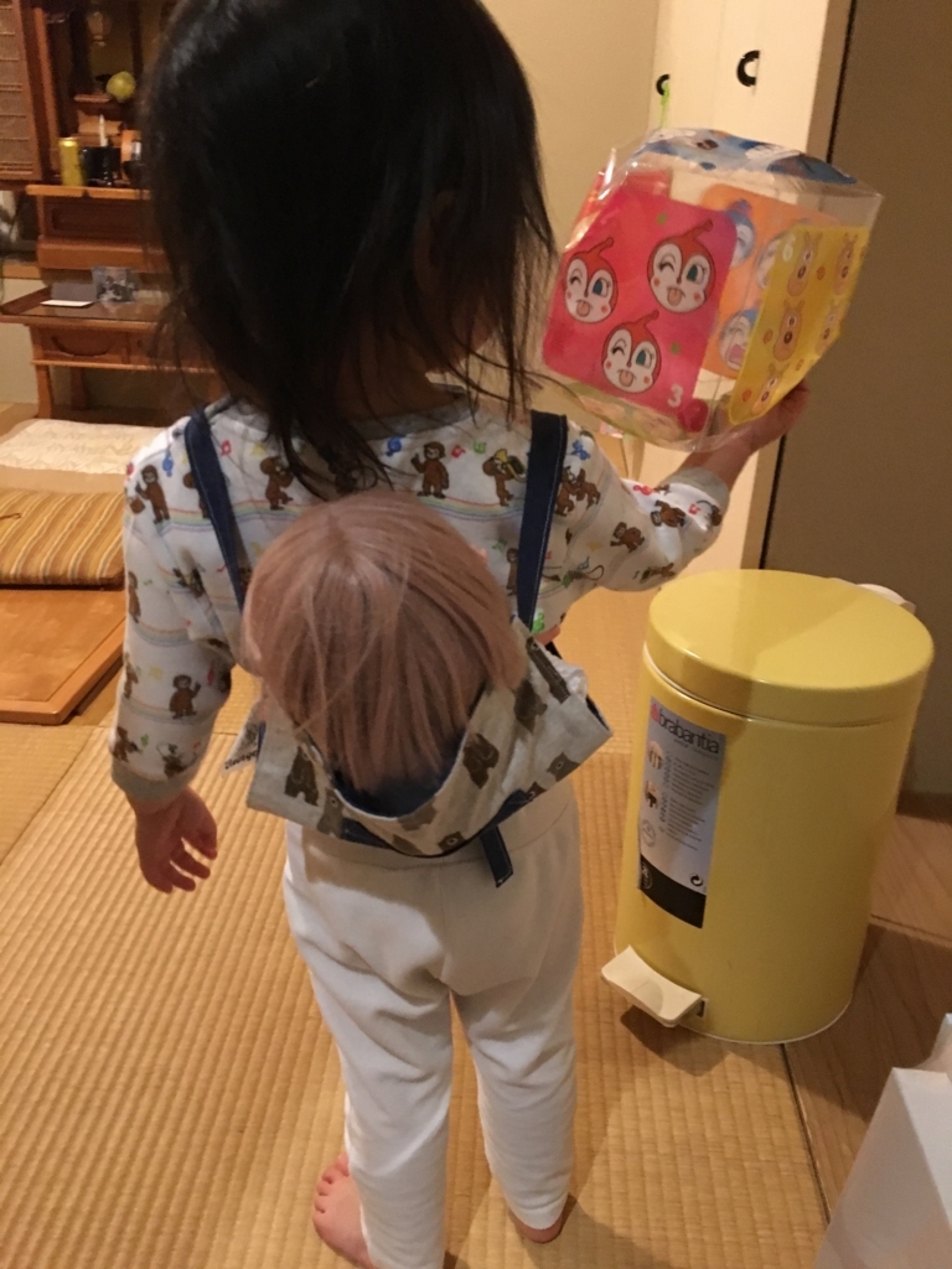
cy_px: 634
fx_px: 1063
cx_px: 476
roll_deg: -1.4
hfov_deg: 48.2
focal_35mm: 29
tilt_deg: -25.0
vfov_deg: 61.7
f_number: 2.2
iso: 500
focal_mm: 4.15
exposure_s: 1/15
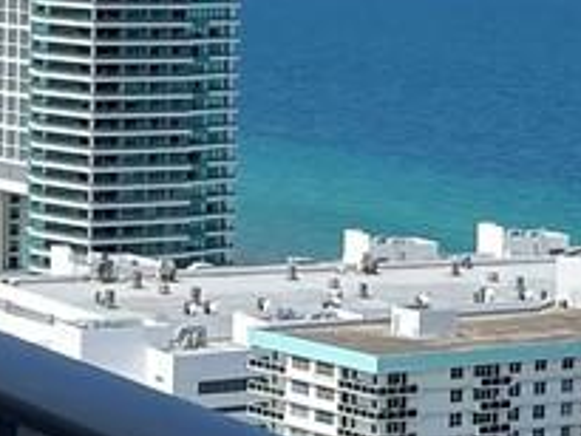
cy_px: 178
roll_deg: -2.7
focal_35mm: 203
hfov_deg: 9.7
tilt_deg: -7.0
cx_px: 428
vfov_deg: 7.3
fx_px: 3409
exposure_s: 1/4348
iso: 32
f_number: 1.6
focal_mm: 5.1
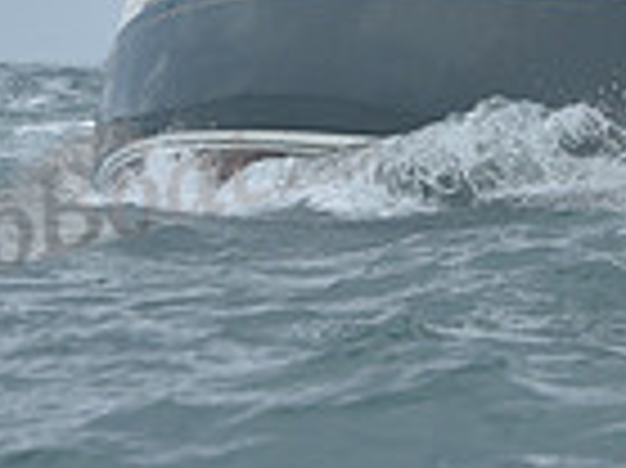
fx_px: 10136
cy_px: -79
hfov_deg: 3.5
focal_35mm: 561
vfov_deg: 2.6
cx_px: 621
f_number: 6.3
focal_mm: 140
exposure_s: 1/800
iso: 320
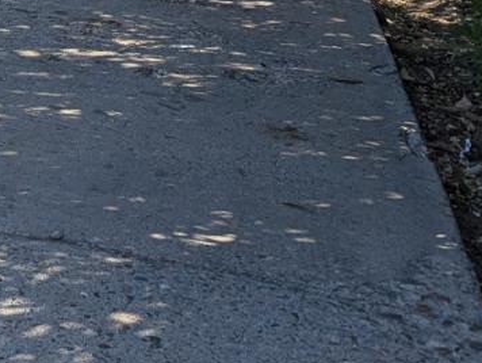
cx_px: -398
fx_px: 1408
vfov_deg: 13.7
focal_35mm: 101
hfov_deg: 16.2
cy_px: -211
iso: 46
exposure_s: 1/1618
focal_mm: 6.81
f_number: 1.85
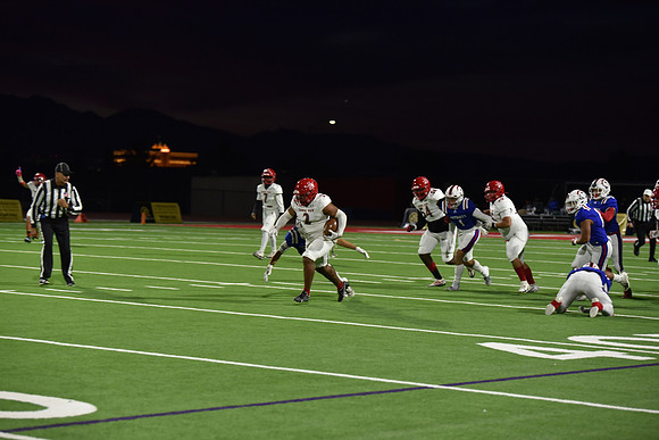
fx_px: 2014
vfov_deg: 12.5
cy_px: 220
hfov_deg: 18.6
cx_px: 330
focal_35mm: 110
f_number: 2.8
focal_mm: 110
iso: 1600
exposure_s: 1/500
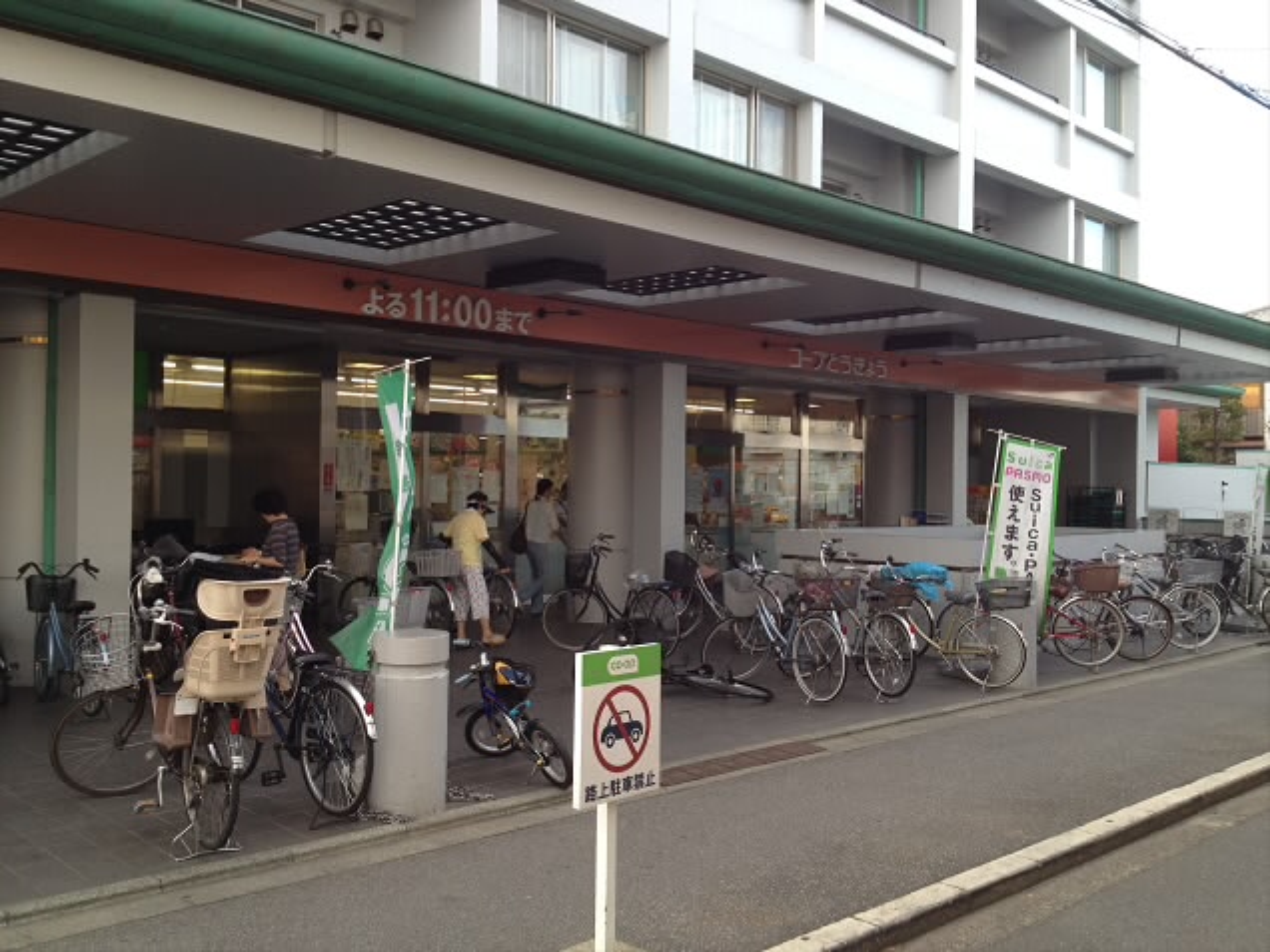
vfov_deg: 40.7
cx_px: 635
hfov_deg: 52.6
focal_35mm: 35
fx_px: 1284
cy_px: 476
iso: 64
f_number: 2.4
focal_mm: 4.28
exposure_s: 1/131
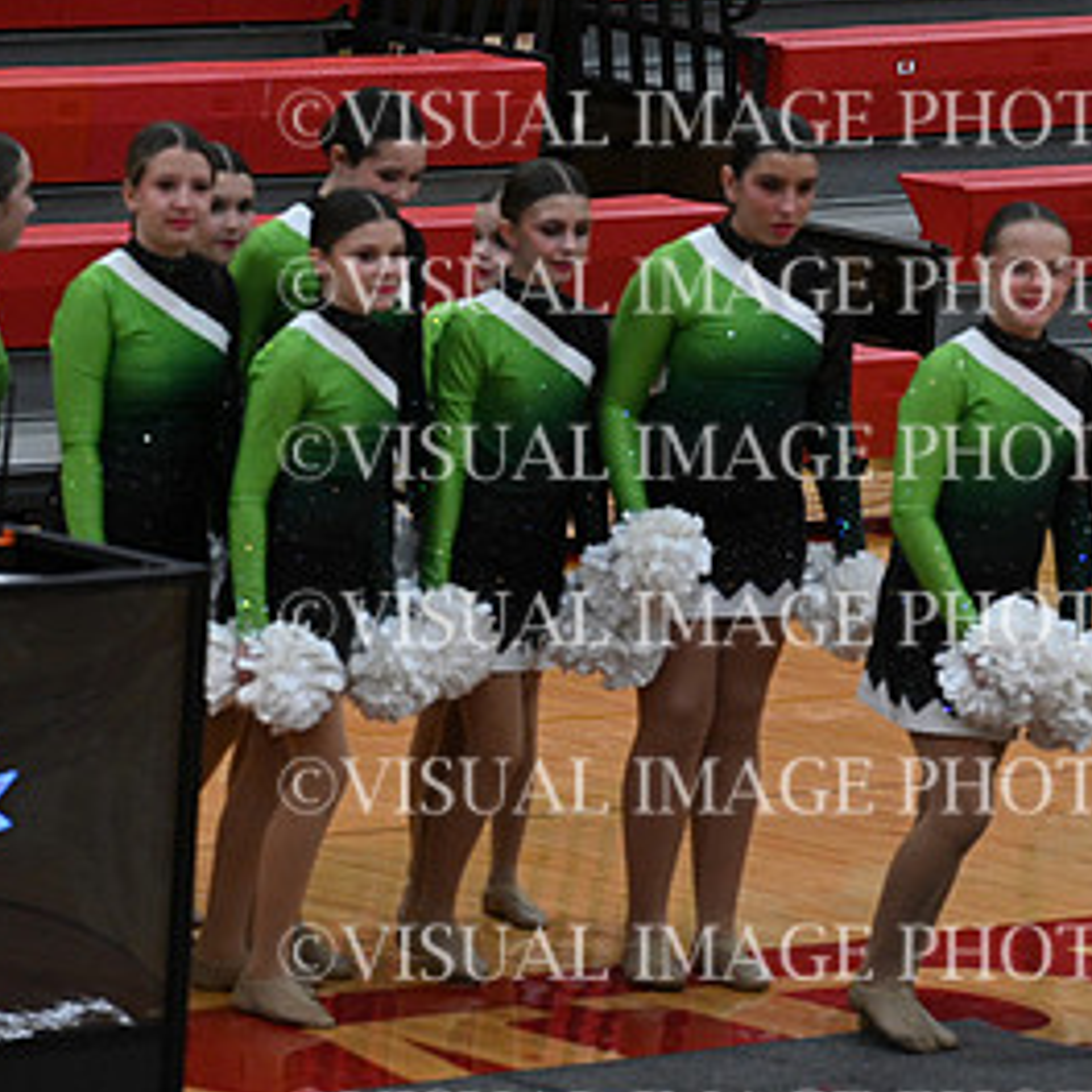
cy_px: 536
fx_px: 13312
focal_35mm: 373
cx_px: 877
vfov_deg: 4.7
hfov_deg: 4.7
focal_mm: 200
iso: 4000
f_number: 4
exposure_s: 1/400
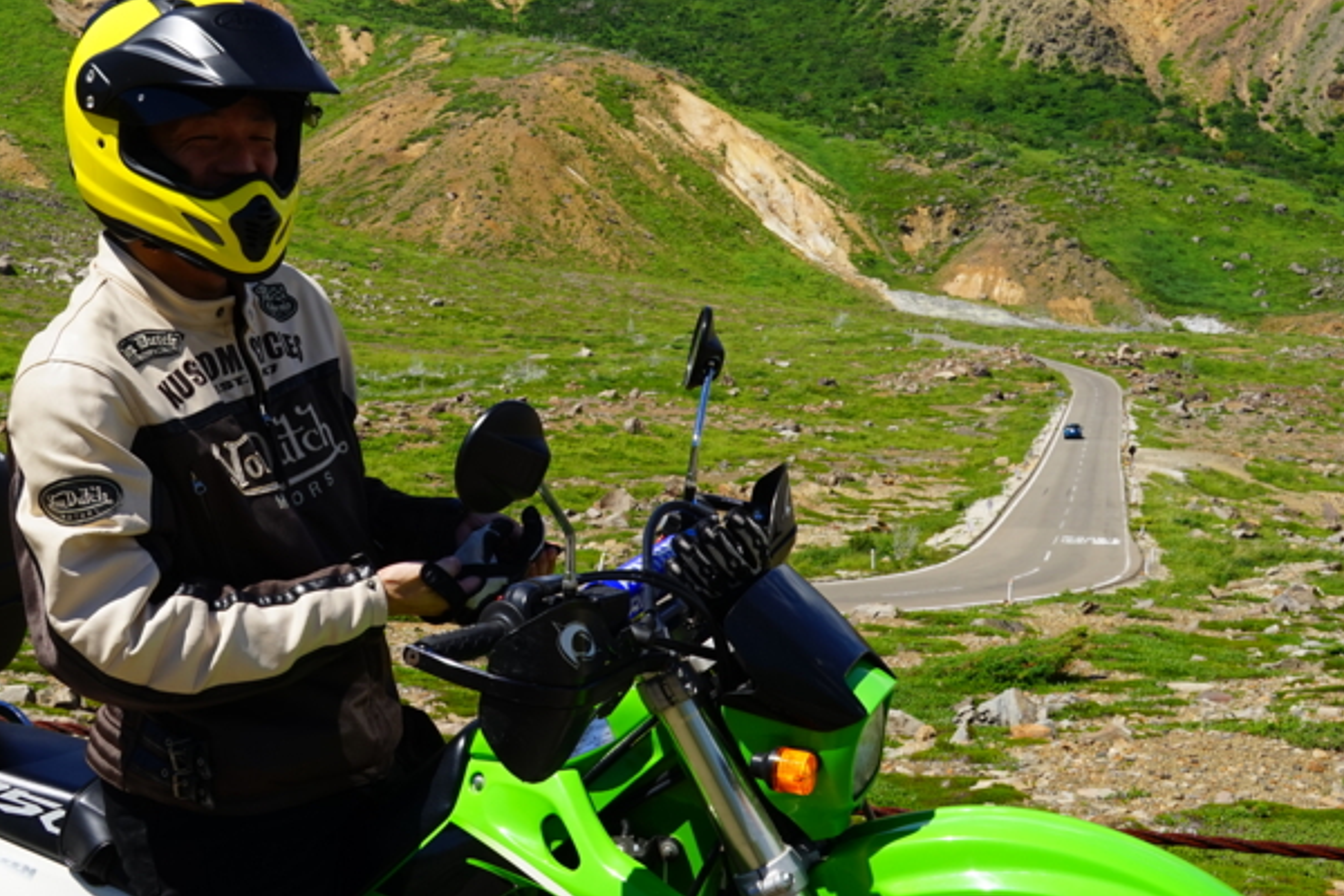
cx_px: 535
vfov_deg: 25.9
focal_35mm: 52
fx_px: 1941
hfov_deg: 38.0
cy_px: 315
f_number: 11
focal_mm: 26
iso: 100
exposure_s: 1/160
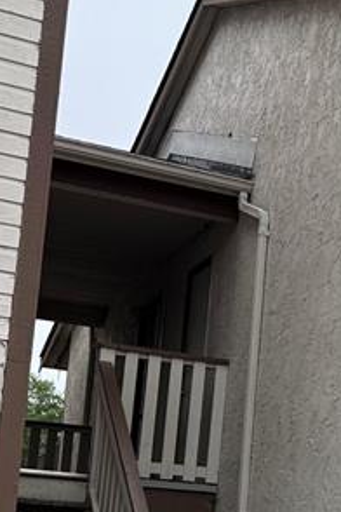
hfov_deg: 12.7
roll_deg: -1.2
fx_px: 1236
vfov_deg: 22.7
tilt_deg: +7.3
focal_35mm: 87
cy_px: 484
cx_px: 779
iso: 80
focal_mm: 6.76
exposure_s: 1/2299
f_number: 1.78
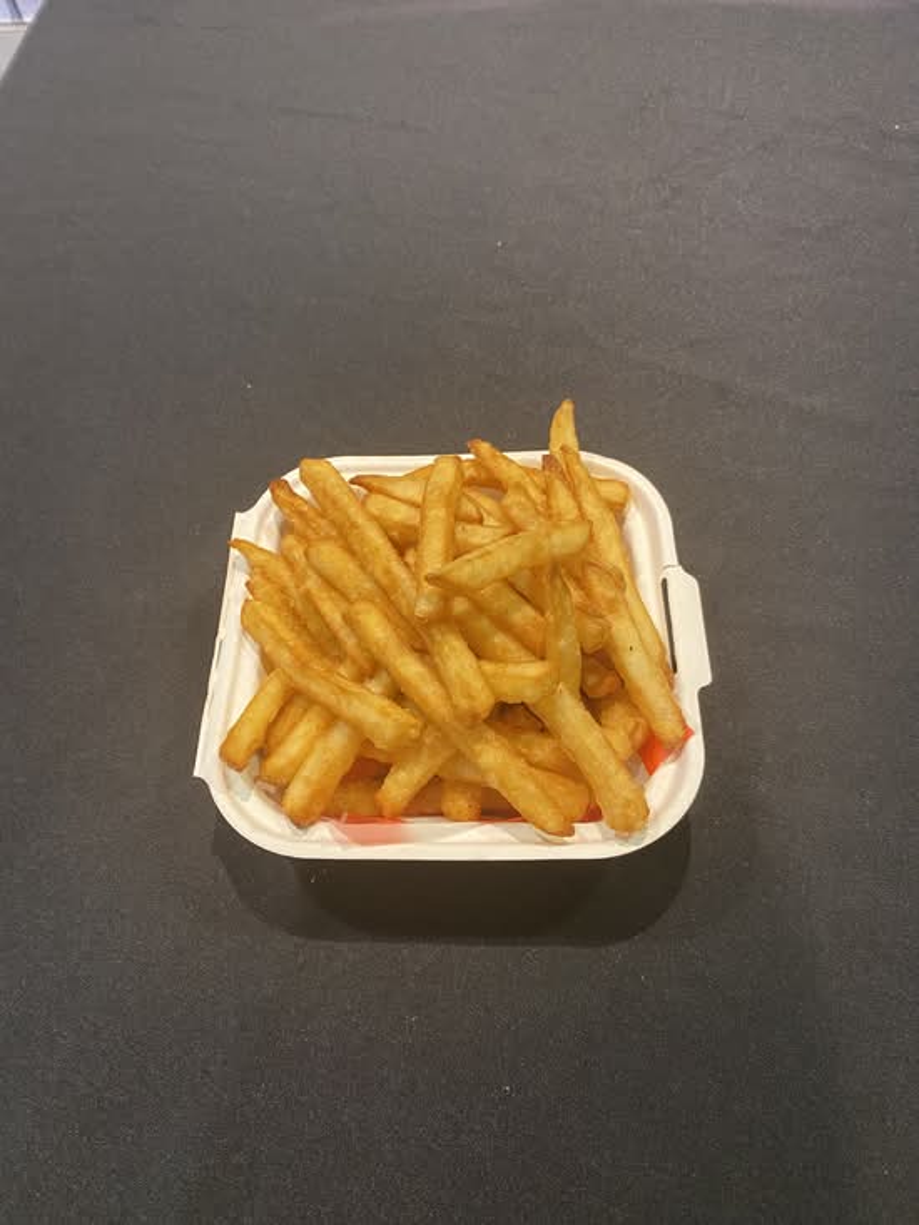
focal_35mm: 26
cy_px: 612
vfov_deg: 67.3
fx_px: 920
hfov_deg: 53.1
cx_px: 460
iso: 250
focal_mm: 4.25
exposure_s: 1/60
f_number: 1.8
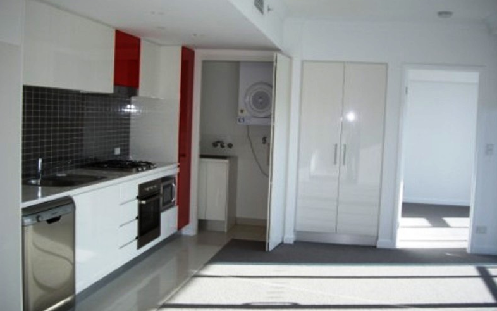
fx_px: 555
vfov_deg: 31.2
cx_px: 252
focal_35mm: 41
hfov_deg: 48.2
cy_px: 170
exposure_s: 1/250
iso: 64
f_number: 2.8
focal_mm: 7.9
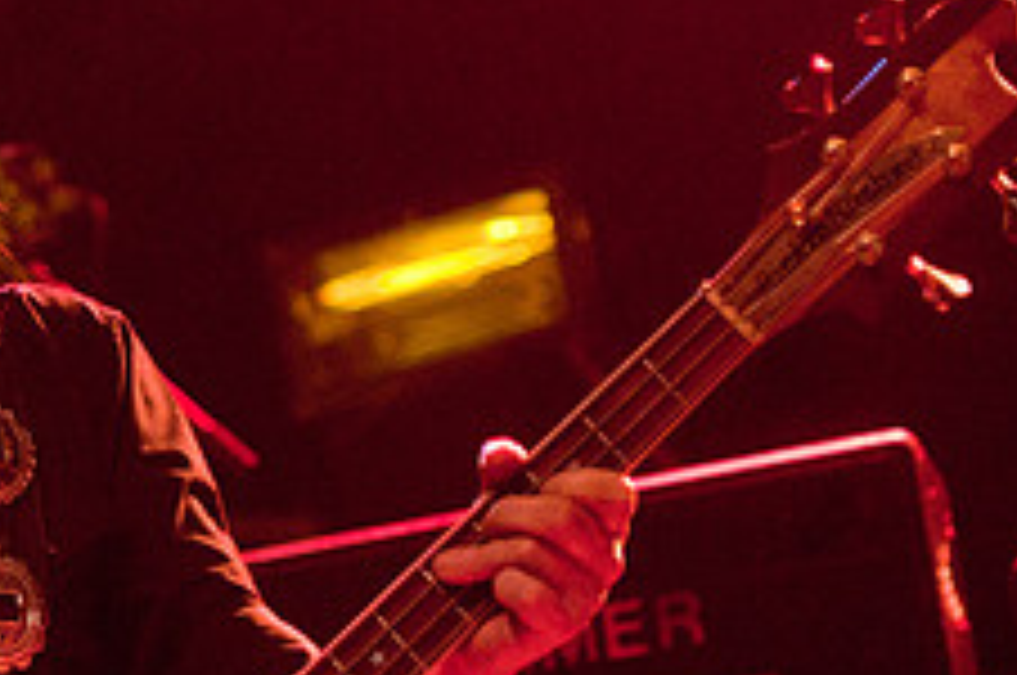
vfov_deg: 5.1
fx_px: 7617
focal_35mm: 270
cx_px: -171
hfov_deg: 7.6
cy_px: 376
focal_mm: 70
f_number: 2.8
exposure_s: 1/80
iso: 1000
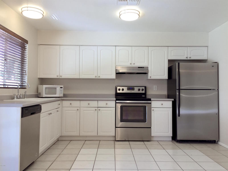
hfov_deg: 61.7
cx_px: 114
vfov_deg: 48.2
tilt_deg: +1.7
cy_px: 86
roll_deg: -1.1
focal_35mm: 29
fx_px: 191
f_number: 2.2
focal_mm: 4.15
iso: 32
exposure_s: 1/60
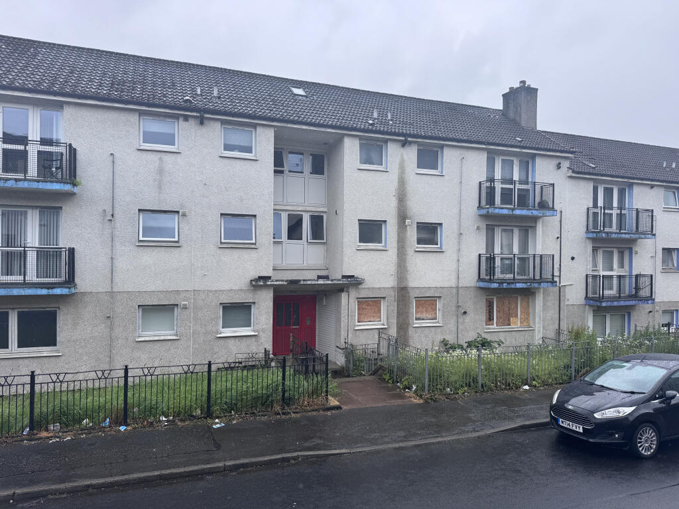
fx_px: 471
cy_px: 254
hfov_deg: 71.6
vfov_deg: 56.8
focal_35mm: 24
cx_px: 340
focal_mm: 6.76
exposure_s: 1/1721
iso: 80
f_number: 1.78
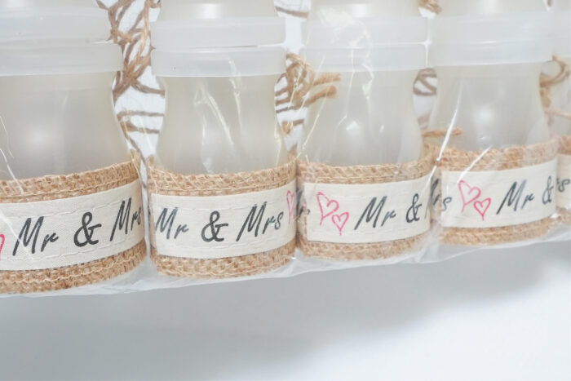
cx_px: 286
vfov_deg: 31.9
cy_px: 190
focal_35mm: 42
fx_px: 666
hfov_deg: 46.4
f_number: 8
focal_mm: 28
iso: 2500
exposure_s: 1/160
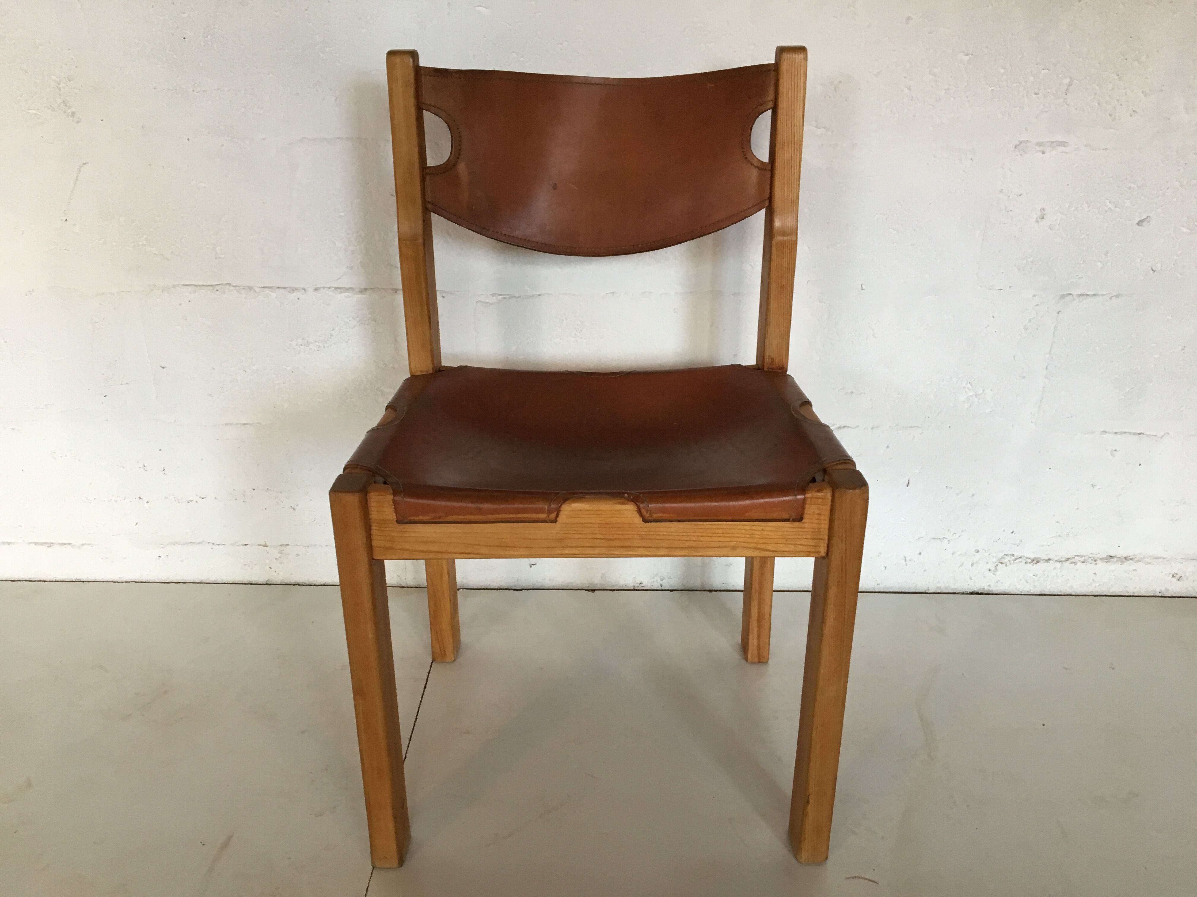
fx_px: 1003
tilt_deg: -23.4
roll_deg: +0.2
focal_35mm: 29
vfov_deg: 48.2
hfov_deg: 61.7
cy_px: 448
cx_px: 598
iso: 100
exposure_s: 1/33
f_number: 2.2
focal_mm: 4.15
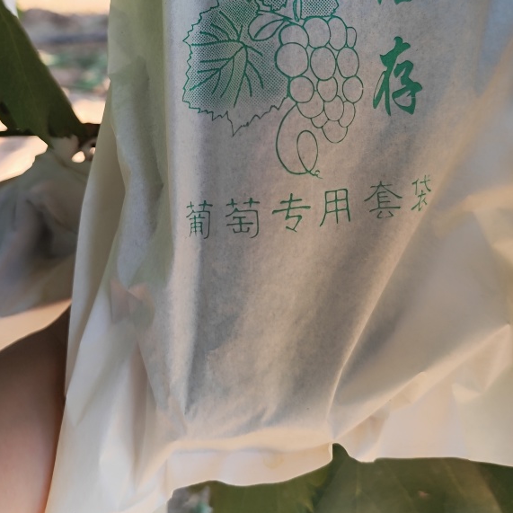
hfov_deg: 43.8
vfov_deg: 42.1
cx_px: 241
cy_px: 109
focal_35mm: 38
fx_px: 637
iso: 50
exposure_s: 1/164
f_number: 1.65
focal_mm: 6.14
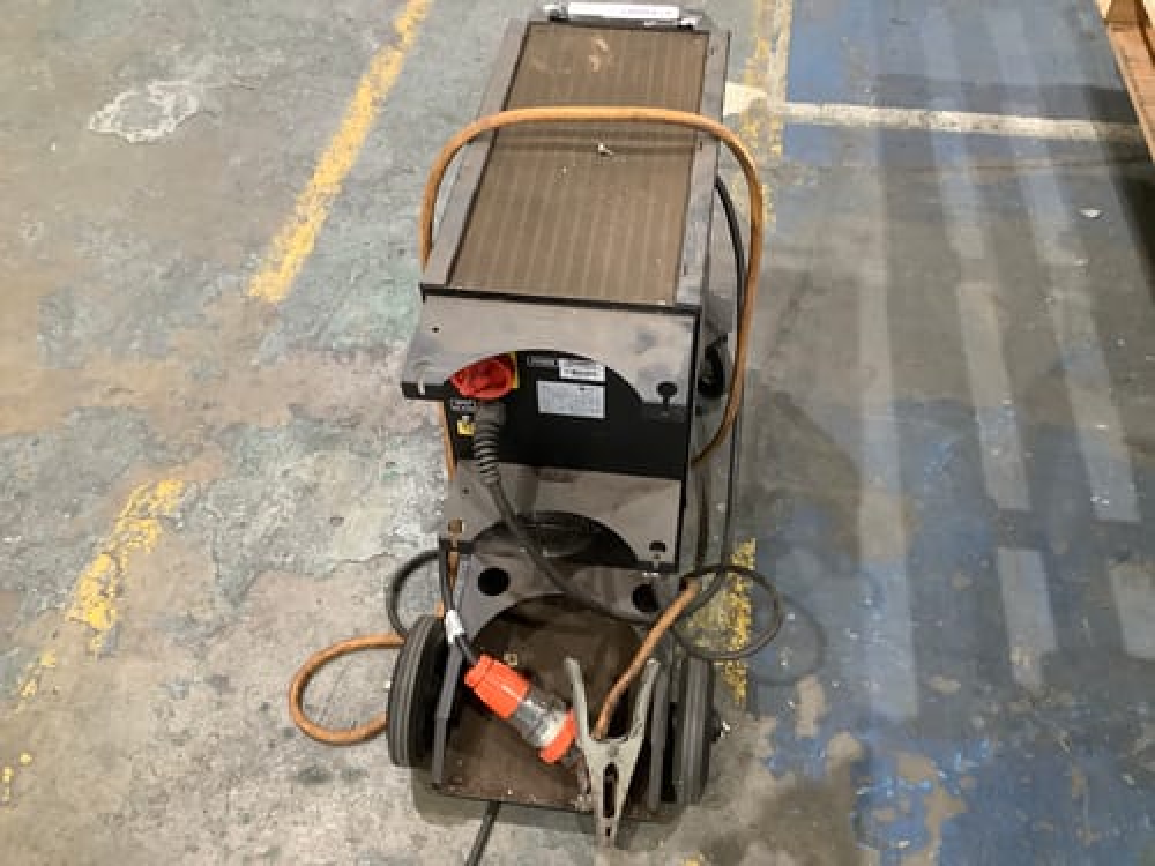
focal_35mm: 31
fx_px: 1034
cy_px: 433
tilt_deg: -48.6
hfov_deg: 58.4
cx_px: 578
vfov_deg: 45.4
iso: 320
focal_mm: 3.3
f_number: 2.4
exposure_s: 1/33
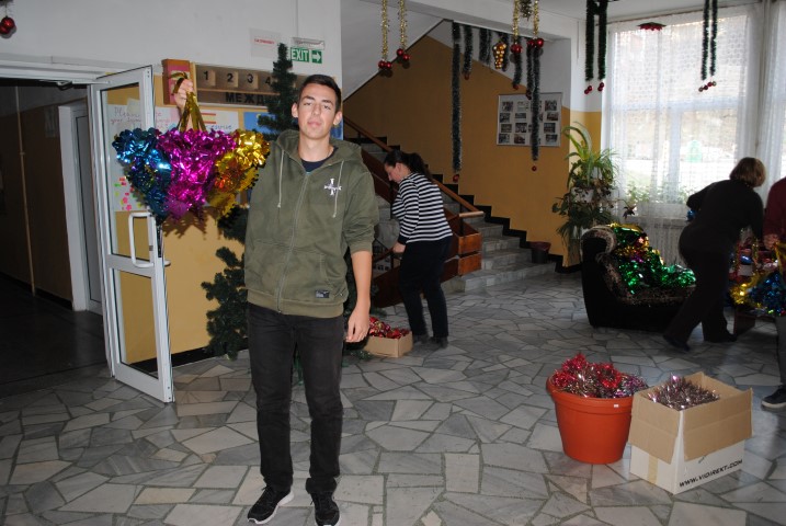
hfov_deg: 61.9
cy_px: 263
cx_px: 393
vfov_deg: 43.7
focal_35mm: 30
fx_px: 656
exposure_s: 1/60
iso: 200
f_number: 3.8
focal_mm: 20
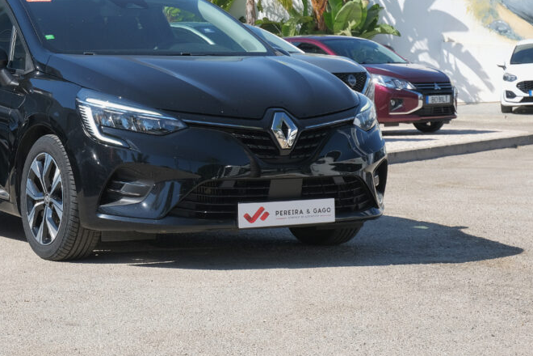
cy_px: 118
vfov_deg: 13.1
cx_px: 128
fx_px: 1540
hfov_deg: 19.5
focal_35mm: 104
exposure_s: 1/200
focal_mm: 44.5
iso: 160
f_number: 9
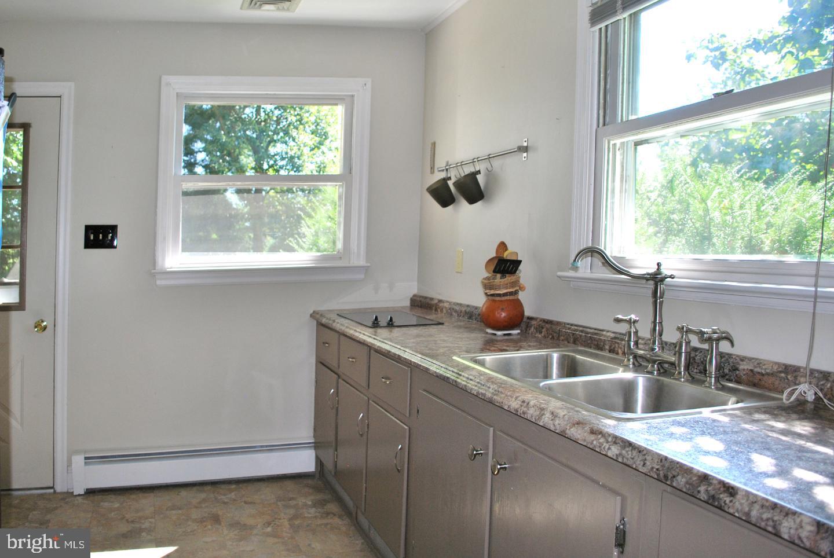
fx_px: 626
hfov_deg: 67.3
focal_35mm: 27
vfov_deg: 48.1
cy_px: 279
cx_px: 417
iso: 160
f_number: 3.5
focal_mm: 18
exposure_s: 1/125
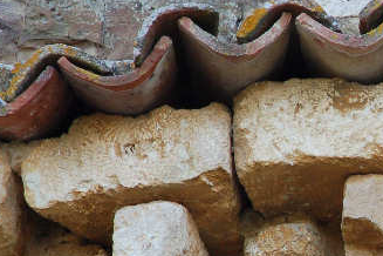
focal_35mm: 532
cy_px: 237
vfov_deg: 2.6
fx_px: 5659
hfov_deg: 3.9
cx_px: 447
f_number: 11
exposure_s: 1/45
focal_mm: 116
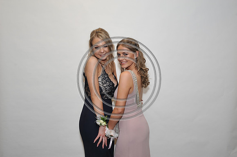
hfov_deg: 46.4
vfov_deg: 31.9
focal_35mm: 42
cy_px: 78
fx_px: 276
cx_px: 118
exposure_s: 1/60
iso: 800
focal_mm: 42
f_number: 6.3
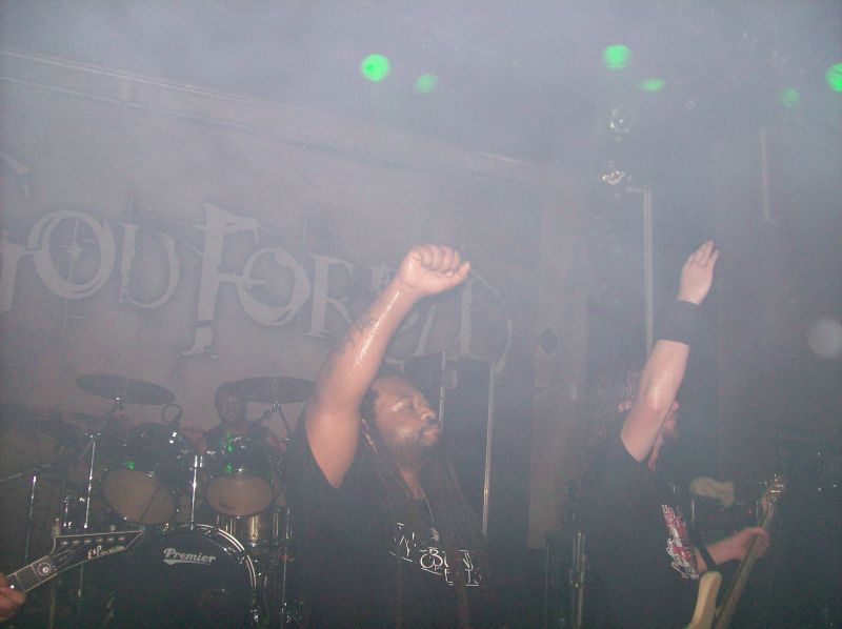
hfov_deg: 51.4
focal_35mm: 36
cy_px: 314
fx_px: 875
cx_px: 421
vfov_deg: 39.6
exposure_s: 1/64
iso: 140
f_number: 2.7
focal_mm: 6
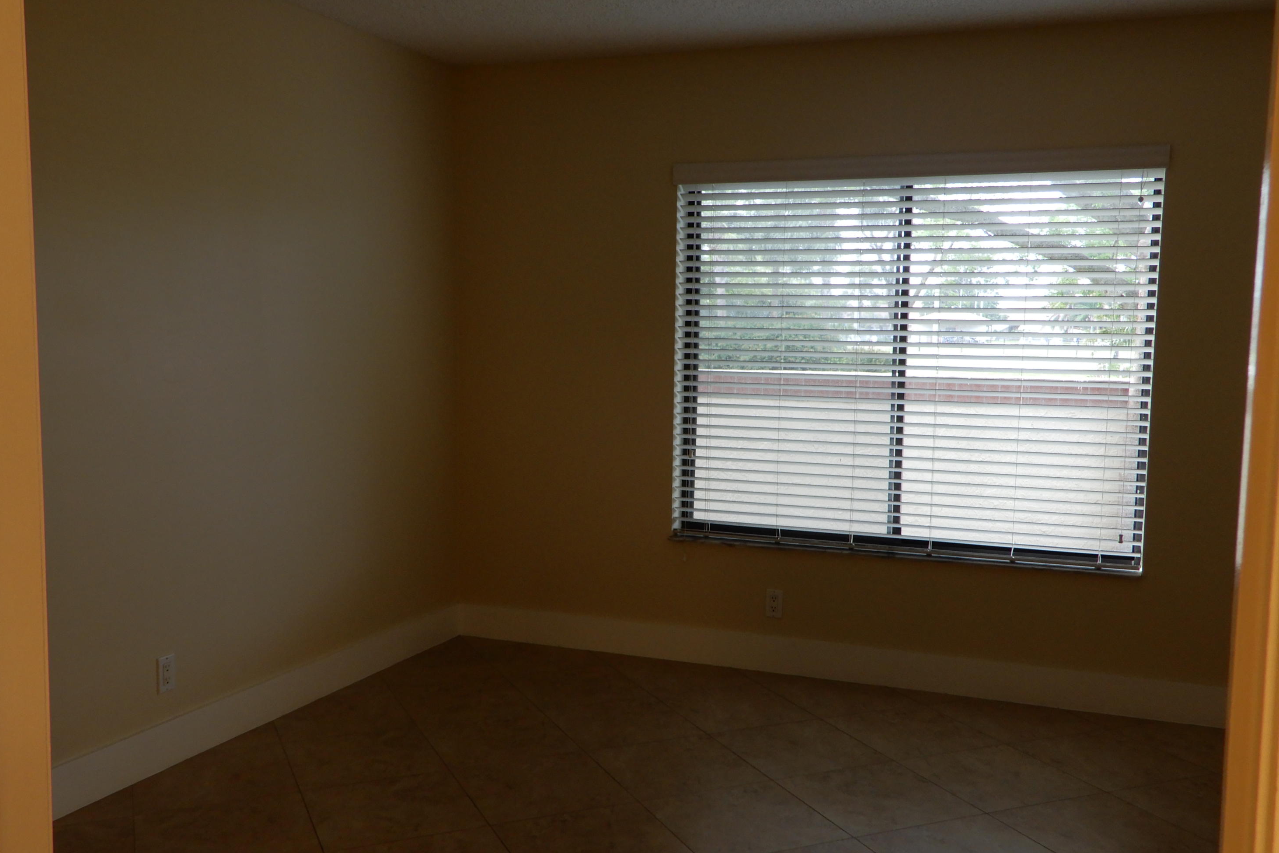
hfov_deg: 58.7
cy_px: 450
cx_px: 646
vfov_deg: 41.1
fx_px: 1137
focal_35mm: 32
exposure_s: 1/30
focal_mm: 5.4
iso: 125
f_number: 3.5
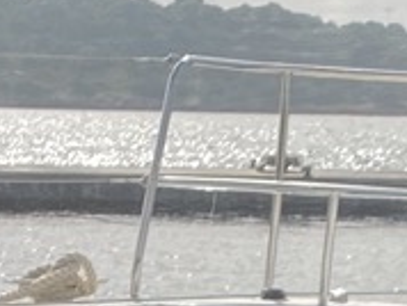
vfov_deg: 7.3
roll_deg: -1.6
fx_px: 2060
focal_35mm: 175
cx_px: 0
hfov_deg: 11.2
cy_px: 977
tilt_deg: -22.8
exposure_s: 1/805
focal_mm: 4.25
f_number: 1.8
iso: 32
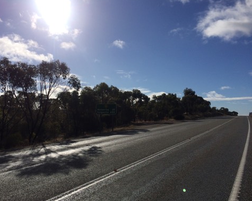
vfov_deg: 47.1
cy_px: 101
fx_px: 231
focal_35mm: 31
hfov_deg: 57.1
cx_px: 116
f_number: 2.2
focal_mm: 4.15
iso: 40
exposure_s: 1/8264
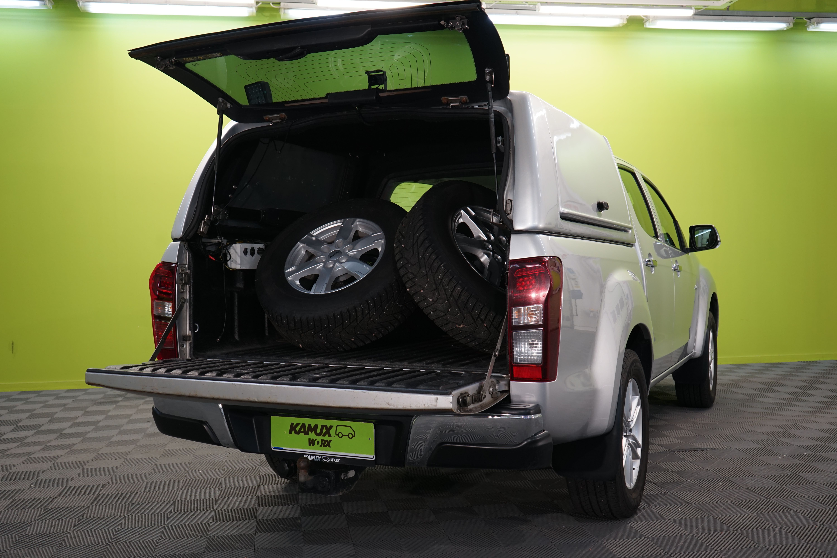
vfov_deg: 37.9
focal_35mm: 35
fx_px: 814
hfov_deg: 54.4
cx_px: 418
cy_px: 279
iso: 500
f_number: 5.6
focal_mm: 35
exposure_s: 1/40
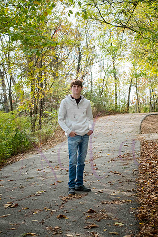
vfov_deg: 25.4
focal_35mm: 80
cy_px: 118
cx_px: 79
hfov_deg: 17.1
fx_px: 527
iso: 800
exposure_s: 1/640
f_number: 7.1
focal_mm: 80
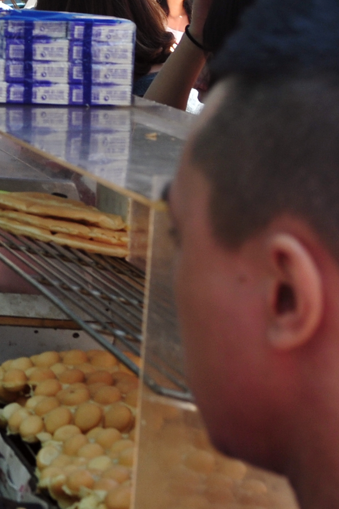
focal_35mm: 168
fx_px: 2371
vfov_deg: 12.2
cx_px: -332
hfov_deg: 7.8
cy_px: 66
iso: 200
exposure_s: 1/100
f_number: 5
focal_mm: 31
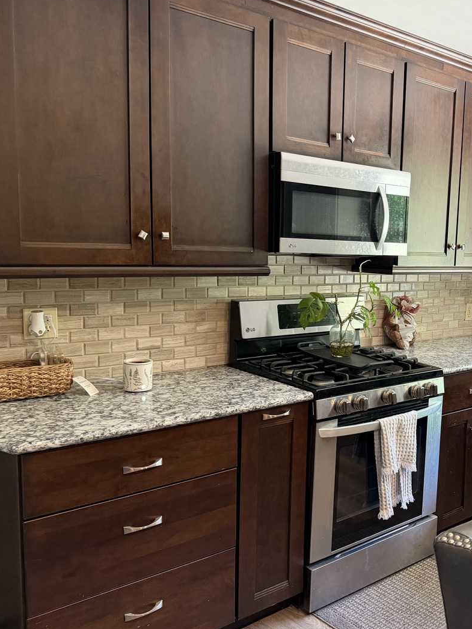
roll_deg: -1.9
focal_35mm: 33
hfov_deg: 41.7
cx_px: 354
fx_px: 600
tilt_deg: -6.6
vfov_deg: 55.4
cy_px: 316
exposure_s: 1/60
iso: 400
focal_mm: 6.76
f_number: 1.78
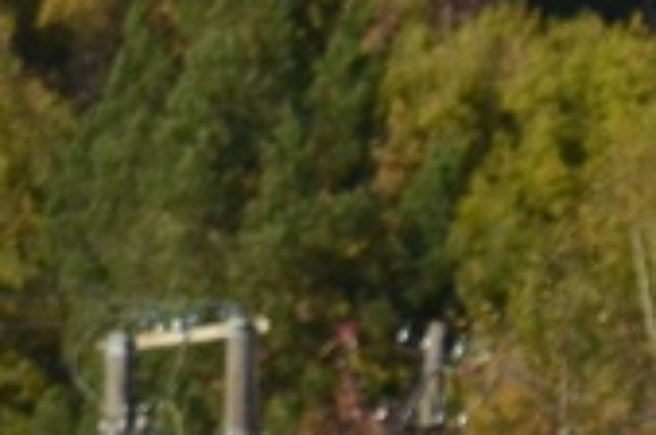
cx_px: 788
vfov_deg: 1.6
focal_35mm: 850
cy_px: 1258
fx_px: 15460
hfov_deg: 2.4
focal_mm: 80
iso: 320
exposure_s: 1/1600
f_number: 7.1
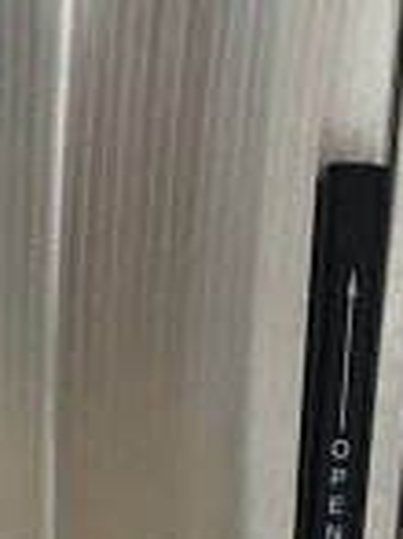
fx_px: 2068
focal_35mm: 133
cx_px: 92
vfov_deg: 13.8
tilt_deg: -20.3
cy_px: 845
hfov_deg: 11.1
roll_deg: -3.6
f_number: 1.78
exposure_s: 1/60
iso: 800
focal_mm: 6.86
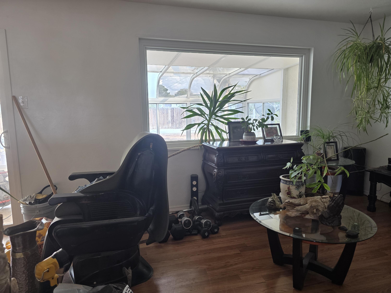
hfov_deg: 73.9
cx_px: 196
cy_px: 146
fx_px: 260
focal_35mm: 23
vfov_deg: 58.9
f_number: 1.7
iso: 200
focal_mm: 6.3
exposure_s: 1/120
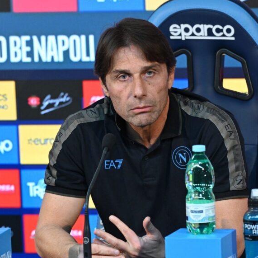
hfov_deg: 5.7
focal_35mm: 305
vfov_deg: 5.7
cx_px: 135
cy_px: 140
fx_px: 2572
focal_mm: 200
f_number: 4
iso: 3200
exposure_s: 1/250
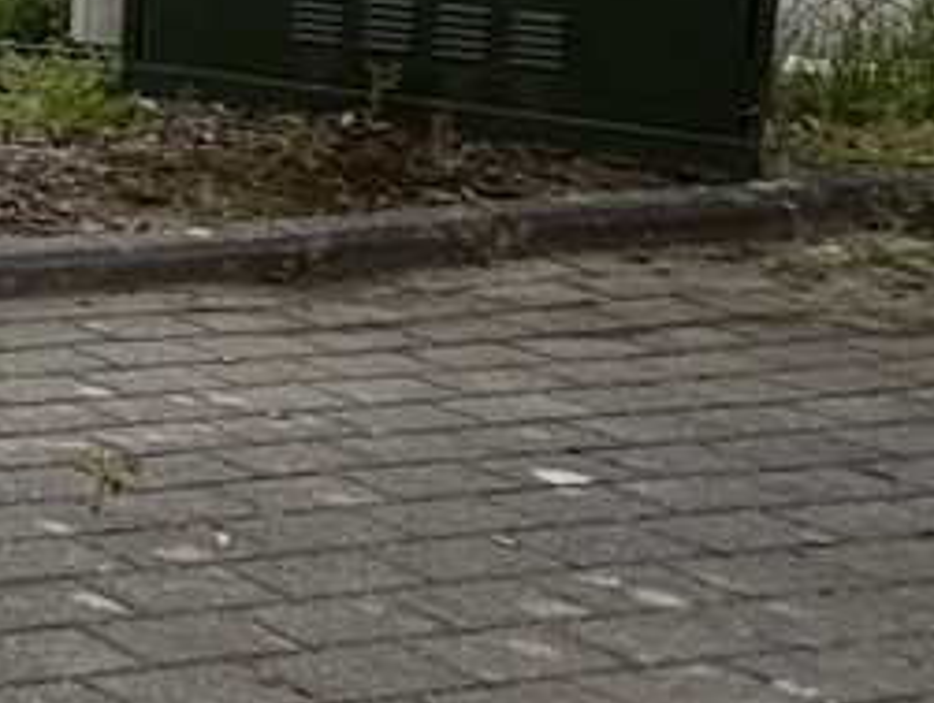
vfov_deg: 17.9
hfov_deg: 13.9
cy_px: -268
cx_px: -1464
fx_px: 2054
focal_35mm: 76
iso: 25
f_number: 2.2
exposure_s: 1/770
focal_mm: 2.22
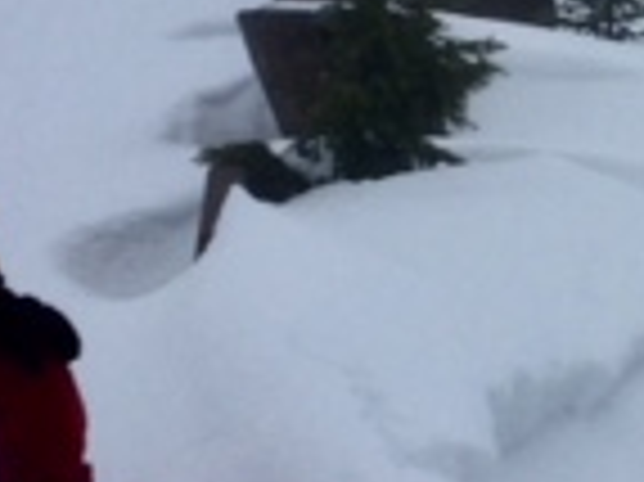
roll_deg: +1.5
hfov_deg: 14.4
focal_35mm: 130
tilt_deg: -6.6
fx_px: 2417
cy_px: -36
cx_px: 887
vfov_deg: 11.2
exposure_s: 1/519
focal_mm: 4.15
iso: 32
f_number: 2.2
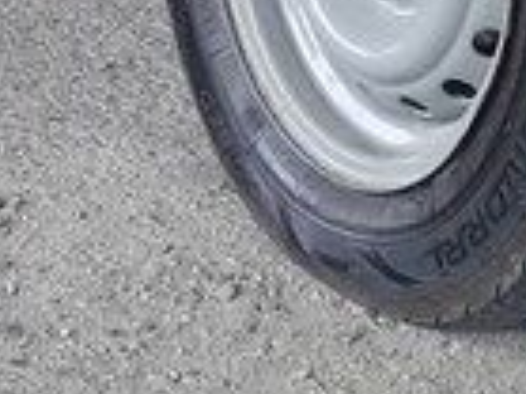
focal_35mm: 147
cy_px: -305
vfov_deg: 9.6
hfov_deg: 13.4
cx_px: 314
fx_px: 2232
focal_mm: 3.3
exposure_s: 1/102
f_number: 2.2
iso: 50
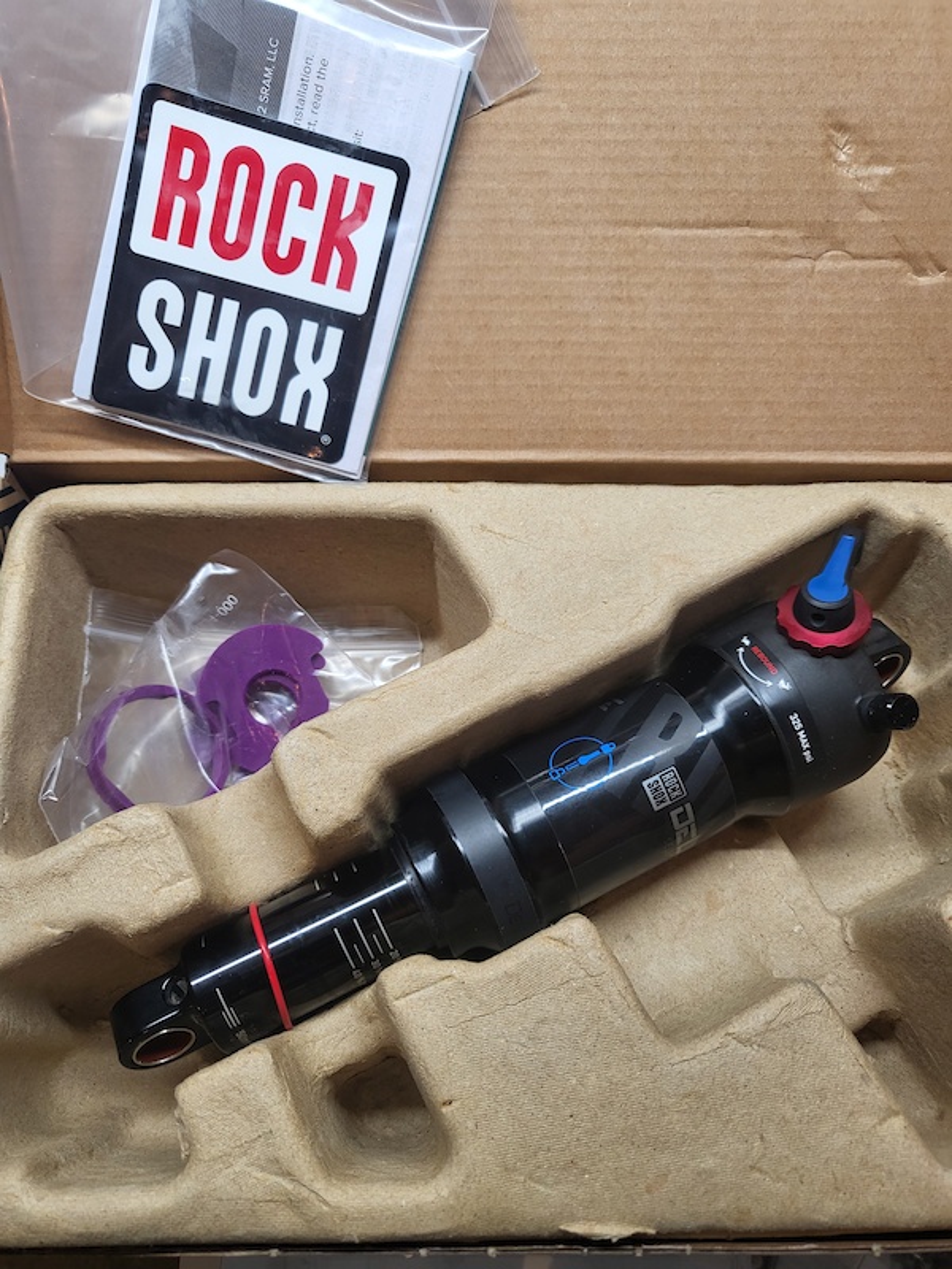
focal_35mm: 26
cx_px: 476
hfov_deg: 53.1
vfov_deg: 67.3
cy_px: 634
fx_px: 953
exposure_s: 1/120
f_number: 1.8
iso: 80
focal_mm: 4.25
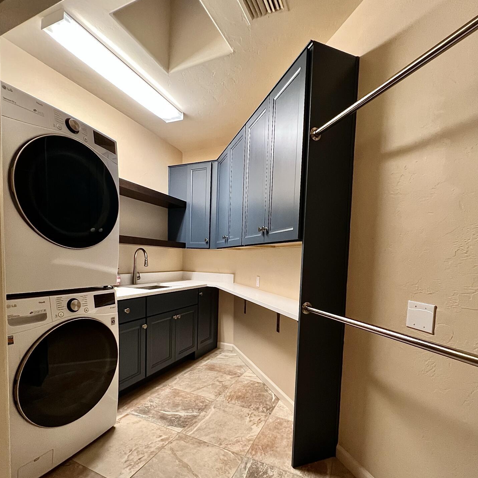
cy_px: 278
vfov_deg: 86.7
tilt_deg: -3.9
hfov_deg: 87.4
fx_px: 250
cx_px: 240
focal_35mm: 16
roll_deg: -2.3
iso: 320
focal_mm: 1.57
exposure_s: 1/60
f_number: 1.8
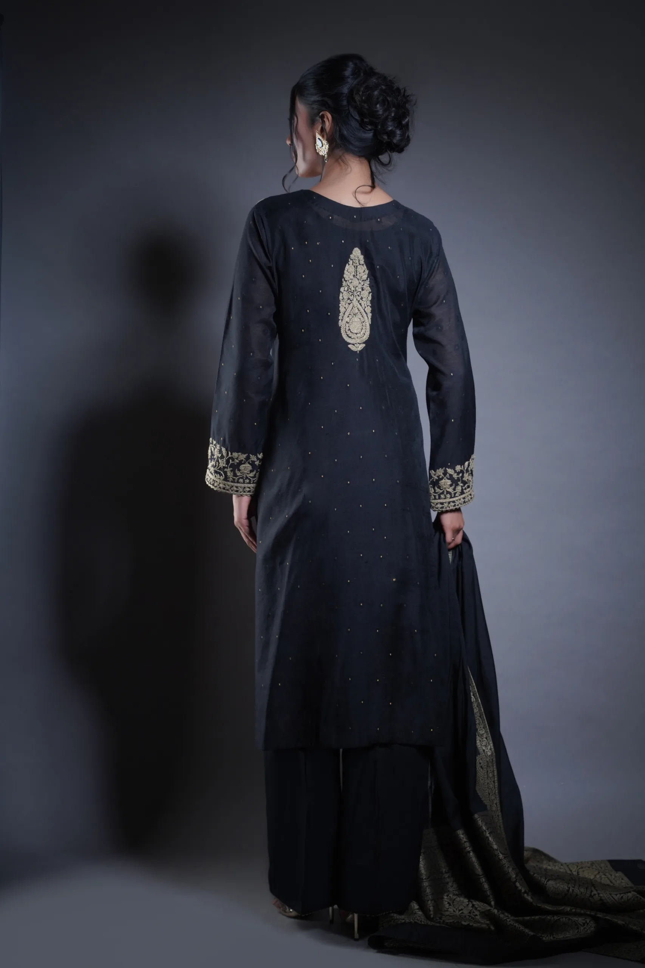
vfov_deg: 32.9
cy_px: 484
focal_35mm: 61
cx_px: 322
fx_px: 1639
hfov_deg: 22.3
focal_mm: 61
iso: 640
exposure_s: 1/160
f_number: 5
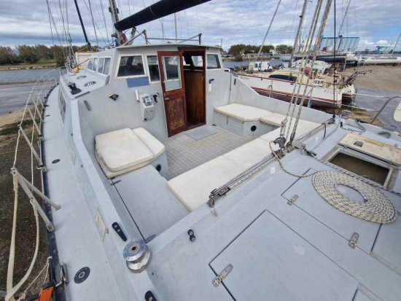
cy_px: 150
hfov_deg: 106.2
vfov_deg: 90.0
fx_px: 151
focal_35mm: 13
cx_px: 200
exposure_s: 1/2520
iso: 50
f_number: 2.2
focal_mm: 2.2
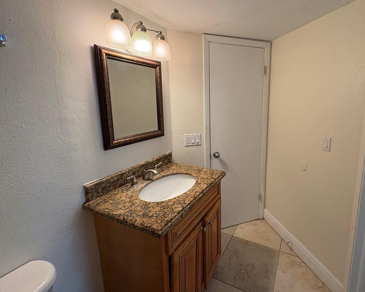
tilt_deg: -8.8
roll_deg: +0.9
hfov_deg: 88.1
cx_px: 225
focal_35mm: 17
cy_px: 129
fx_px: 184
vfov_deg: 76.7
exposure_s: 1/120
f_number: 2.2
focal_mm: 2.22
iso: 250
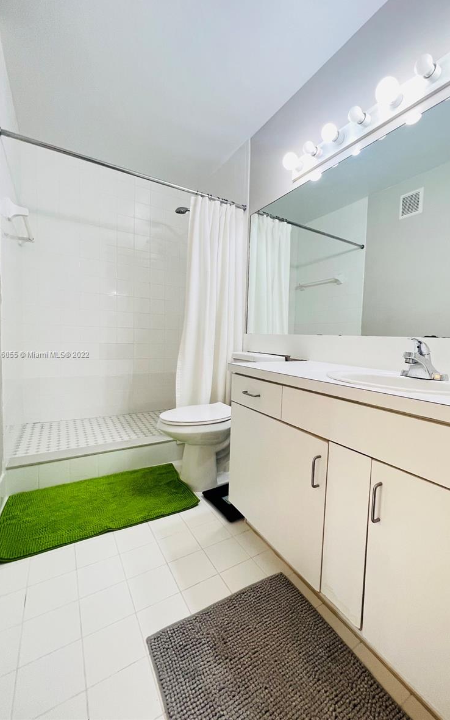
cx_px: 251
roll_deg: -1.4
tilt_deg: -3.5
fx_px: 275
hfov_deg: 78.3
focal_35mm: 14
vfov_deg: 105.3
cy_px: 355
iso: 200
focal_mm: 1.57
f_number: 1.8
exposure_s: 1/60
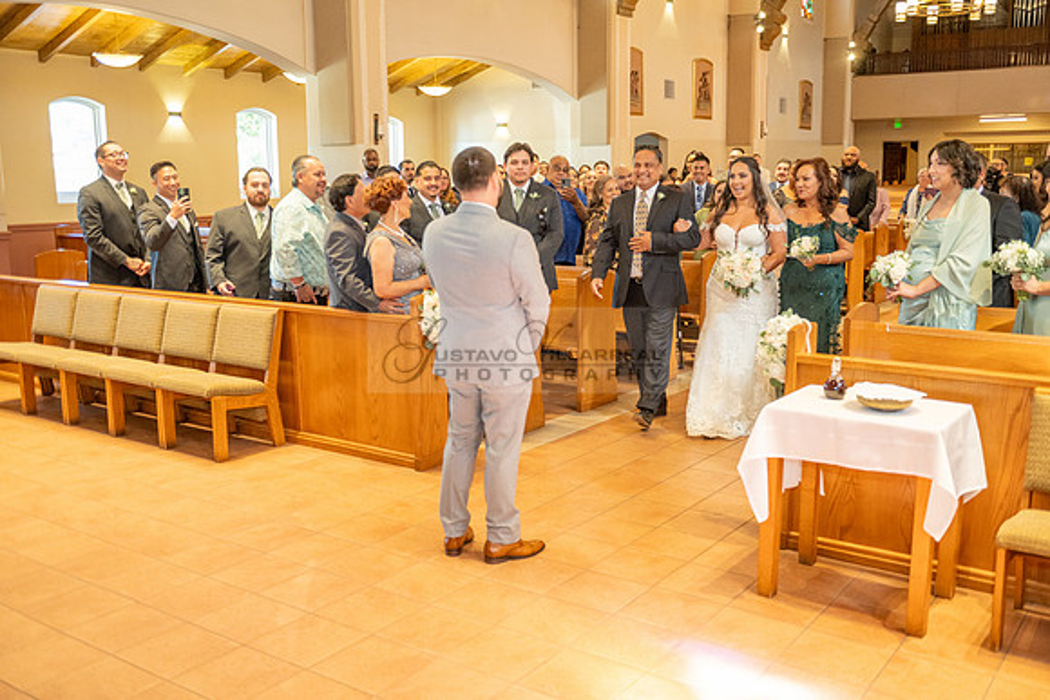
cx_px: 525
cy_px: 350
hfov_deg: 54.4
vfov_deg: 37.9
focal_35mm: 35
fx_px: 1021
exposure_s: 1/160
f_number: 2.8
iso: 1600
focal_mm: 35
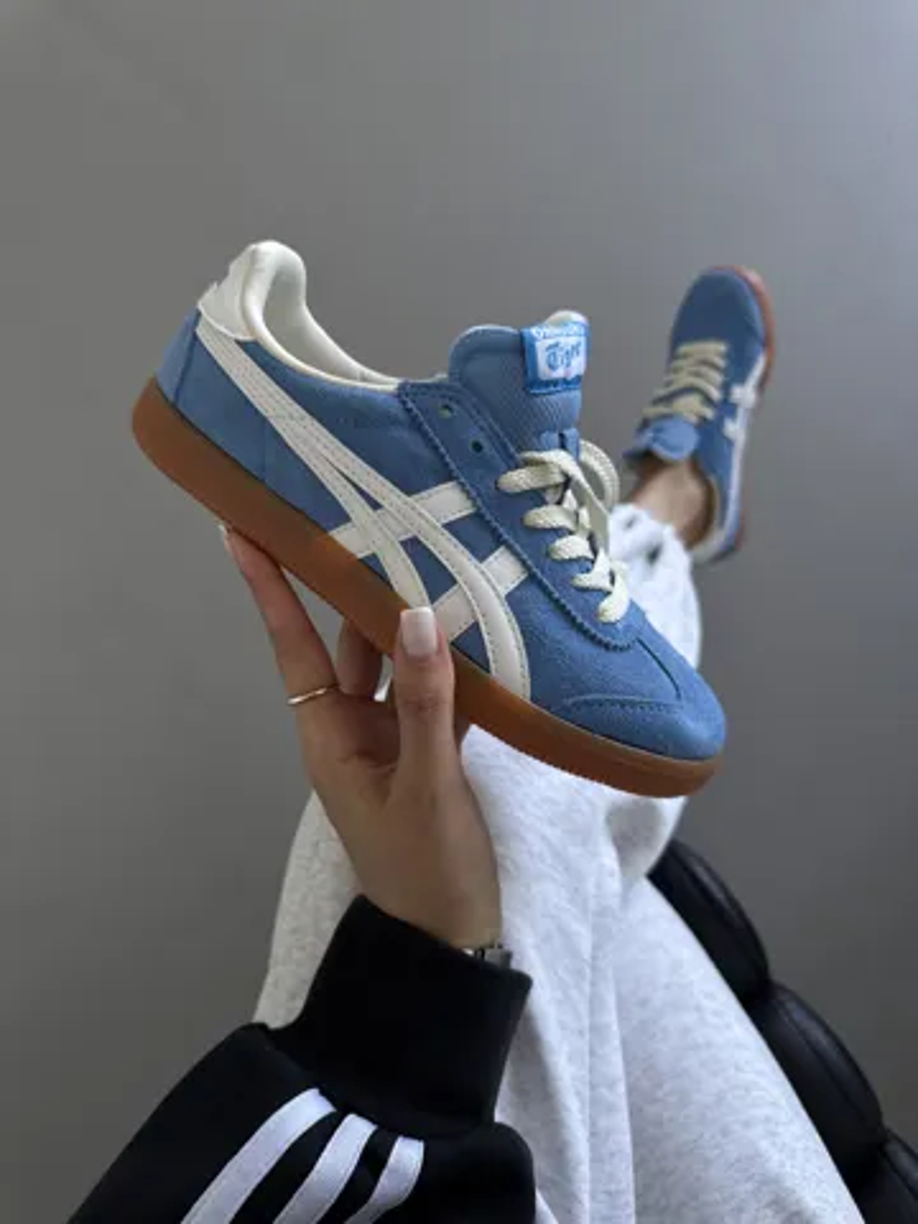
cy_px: 612
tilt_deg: -71.7
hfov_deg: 56.8
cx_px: 459
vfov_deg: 71.6
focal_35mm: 24
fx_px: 849
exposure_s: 1/177
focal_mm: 6.76
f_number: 1.78
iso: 64
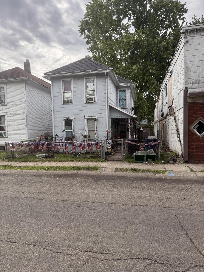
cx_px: 102
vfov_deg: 71.6
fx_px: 189
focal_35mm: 24
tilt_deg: -0.8
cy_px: 136
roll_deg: +0.7
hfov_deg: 56.8
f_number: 1.78
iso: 100
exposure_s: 1/1901
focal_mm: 6.76
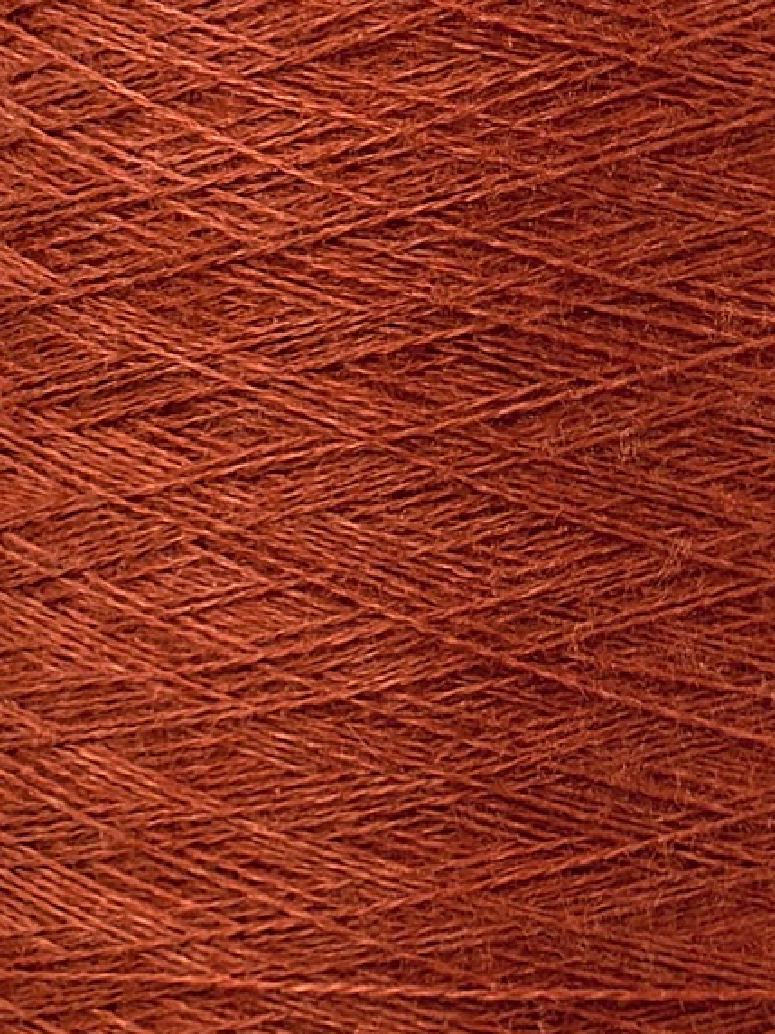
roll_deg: -0.3
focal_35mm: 86
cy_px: 193
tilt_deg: -7.1
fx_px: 2567
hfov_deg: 17.0
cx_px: 616
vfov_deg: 22.4
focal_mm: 6.76
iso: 64
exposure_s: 1/715
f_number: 1.78
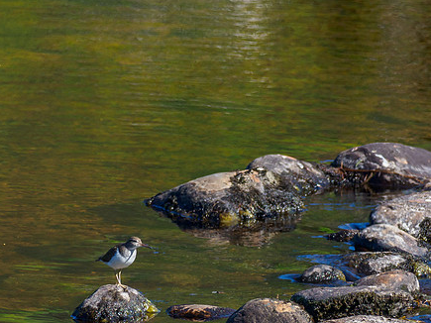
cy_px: 242
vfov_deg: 1.0
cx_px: 126
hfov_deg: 1.4
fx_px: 17862
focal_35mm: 1435
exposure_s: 1/640
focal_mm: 300
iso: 200
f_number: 4.5
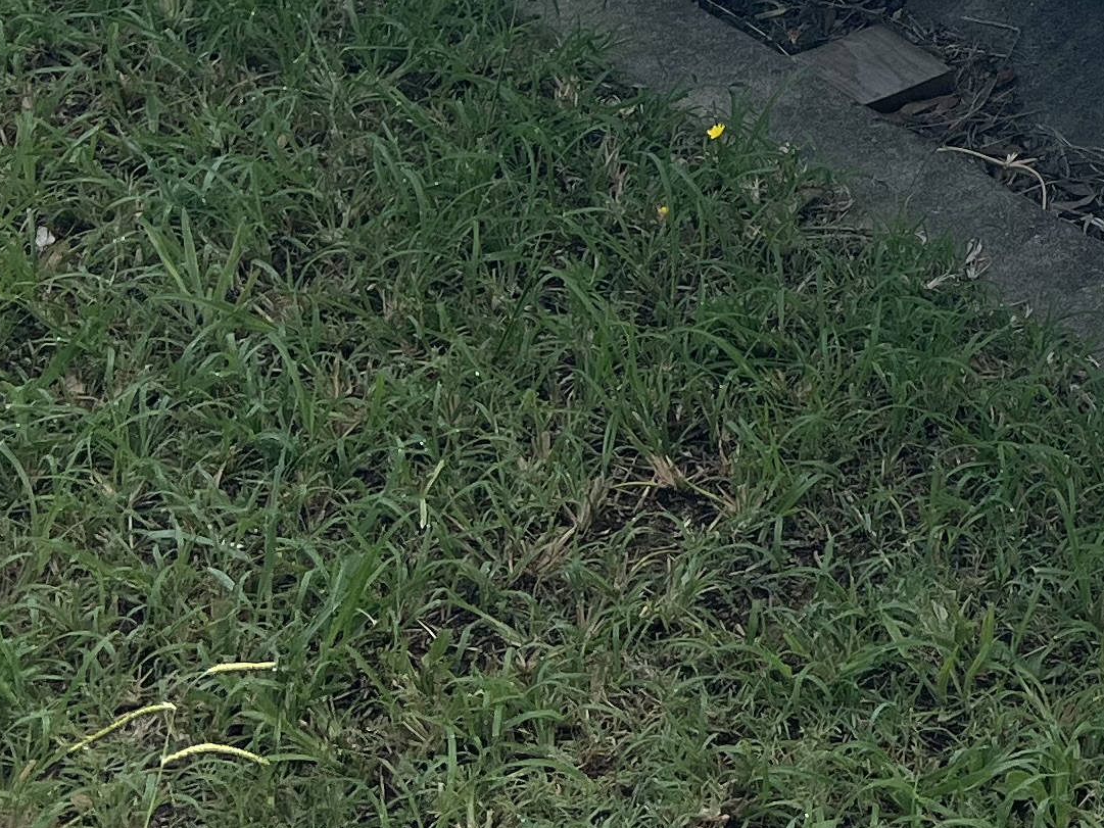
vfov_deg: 13.9
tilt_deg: -17.4
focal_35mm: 97
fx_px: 3094
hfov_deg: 18.6
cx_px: 1503
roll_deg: +0.1
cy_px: -548
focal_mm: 5.7
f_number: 1.5
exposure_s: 1/4274
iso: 50
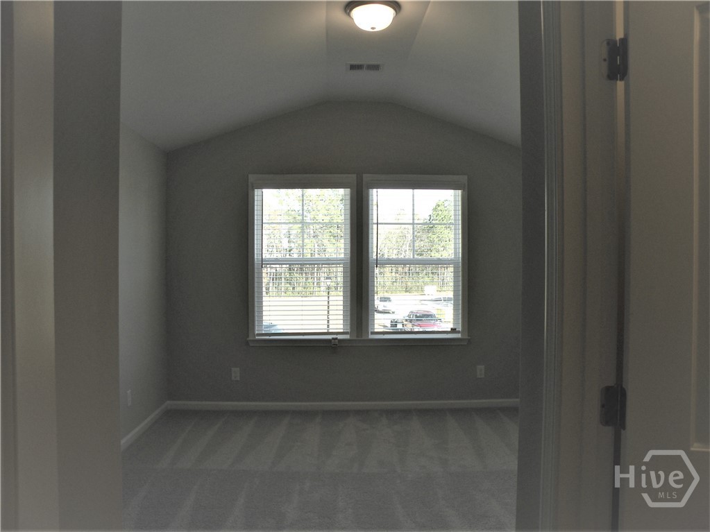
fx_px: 554
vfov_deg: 51.3
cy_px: 266
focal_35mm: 27
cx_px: 355
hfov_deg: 65.3
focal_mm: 4.7
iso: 64
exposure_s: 1/70.4
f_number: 3.2
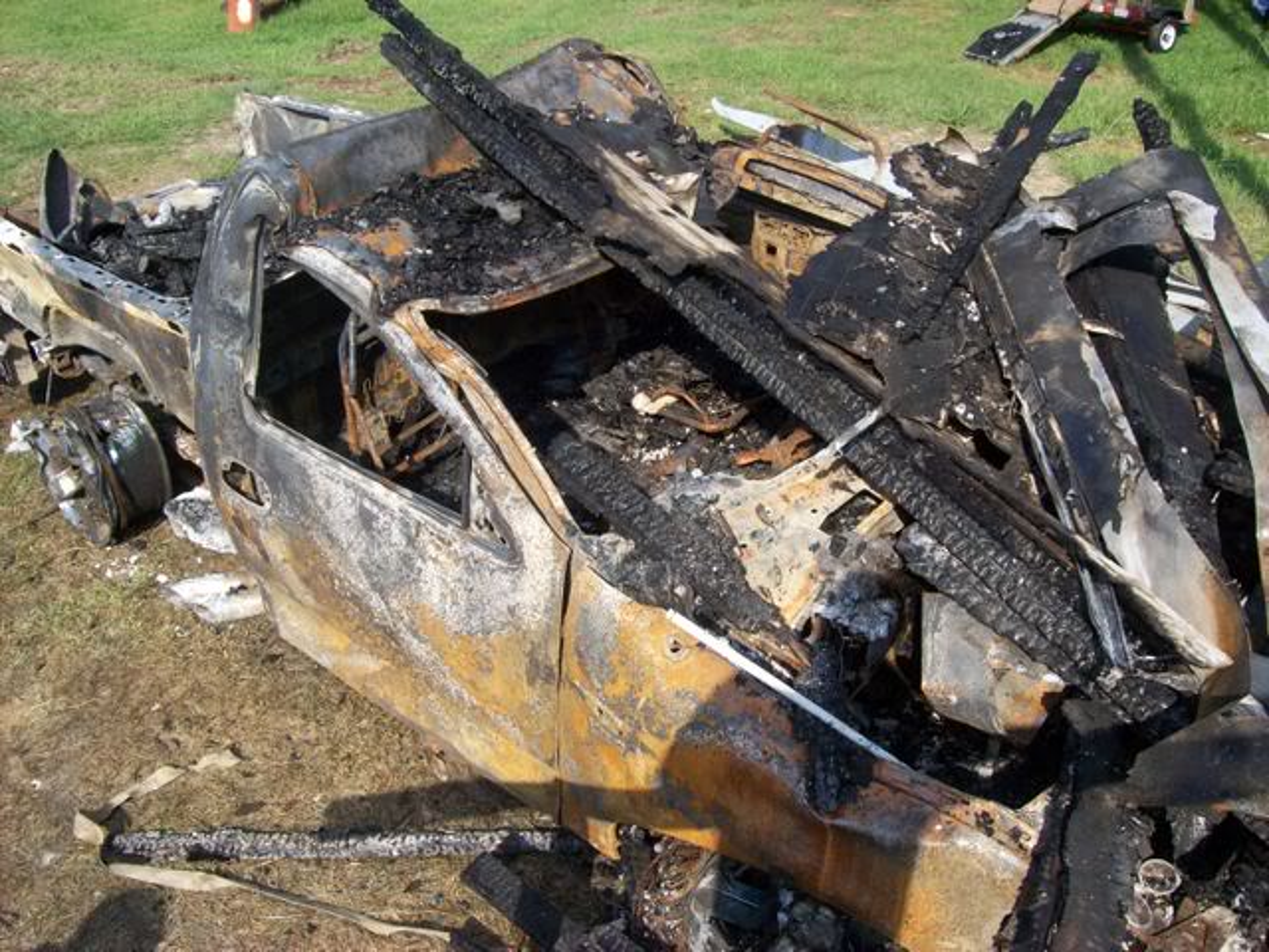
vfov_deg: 39.7
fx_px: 1320
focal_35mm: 36
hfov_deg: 51.4
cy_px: 476
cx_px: 634
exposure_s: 1/276
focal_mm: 6
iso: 80
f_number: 4.8
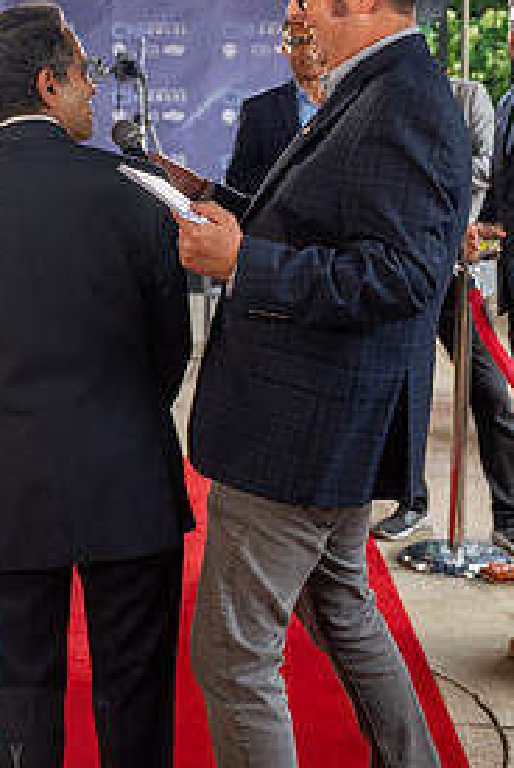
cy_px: 257
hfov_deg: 17.0
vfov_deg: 25.2
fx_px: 1709
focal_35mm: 80
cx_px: 120
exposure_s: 1/125
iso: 800
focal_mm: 38
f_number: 4
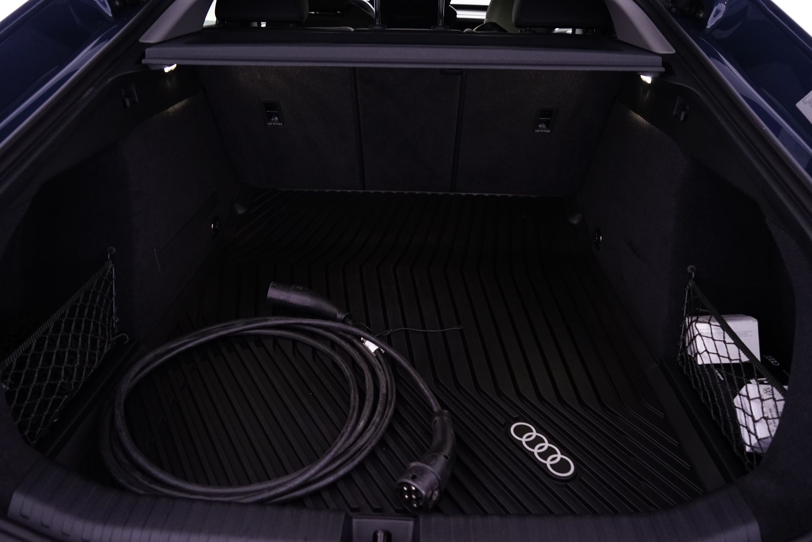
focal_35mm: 24
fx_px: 541
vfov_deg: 53.1
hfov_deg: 73.7
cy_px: 271
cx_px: 406
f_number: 4.5
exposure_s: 1/10
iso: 1600
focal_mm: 24
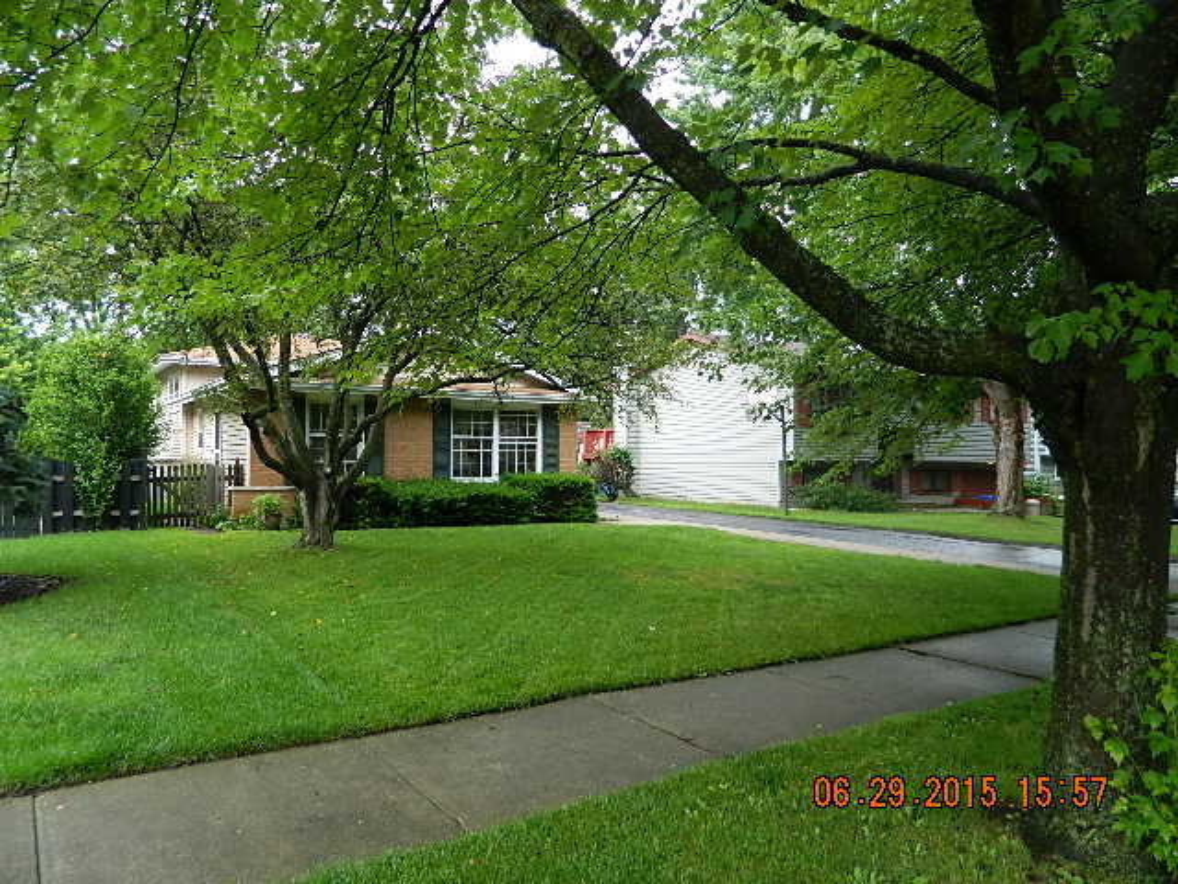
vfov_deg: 54.9
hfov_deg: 69.4
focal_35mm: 25
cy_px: 442
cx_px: 589
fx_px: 851
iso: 160
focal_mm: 4.5
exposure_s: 1/250
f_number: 3.1
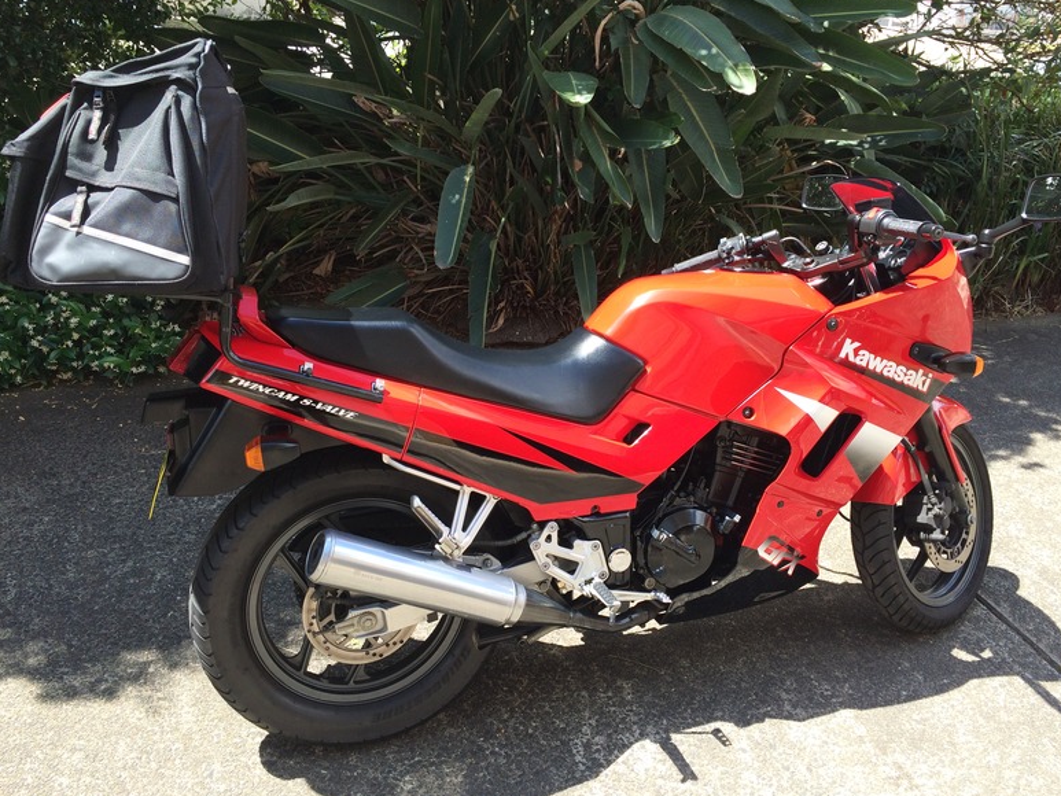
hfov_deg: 59.9
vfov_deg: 46.8
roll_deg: -1.9
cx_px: 548
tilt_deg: -23.5
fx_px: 920
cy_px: 393
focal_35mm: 30
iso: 32
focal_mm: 4.15
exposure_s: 1/380
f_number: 2.2
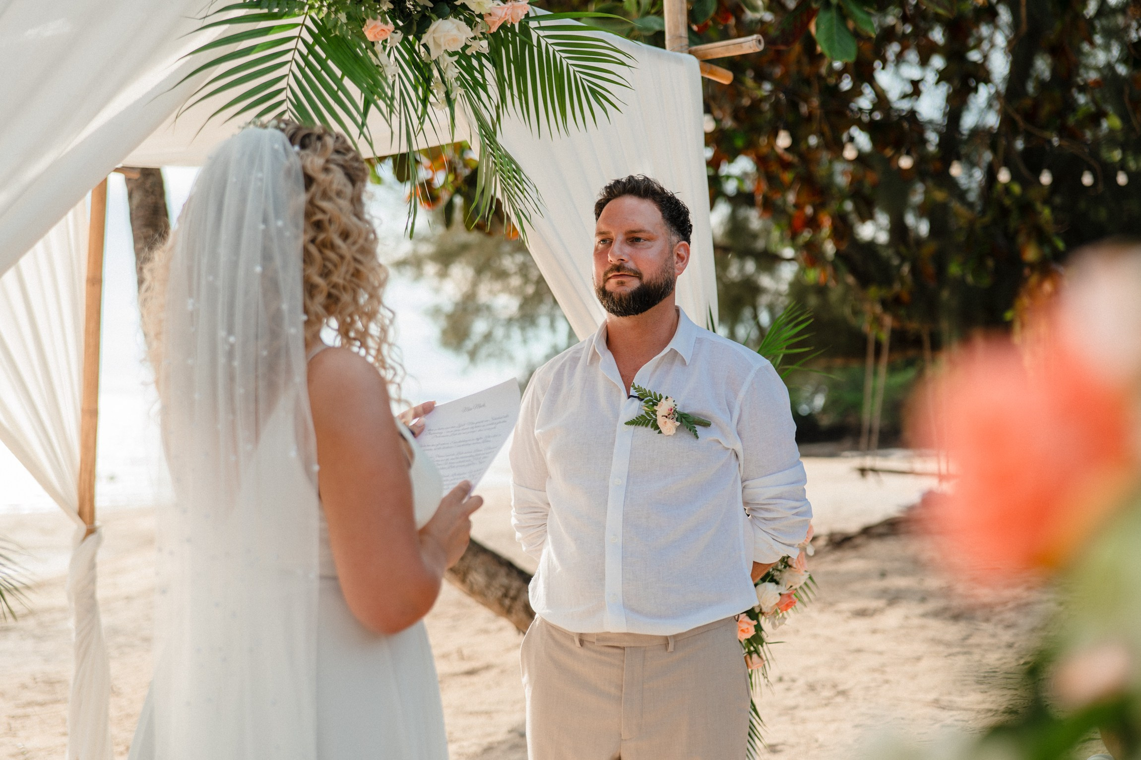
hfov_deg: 39.5
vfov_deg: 26.9
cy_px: 380
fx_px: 1589
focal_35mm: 50
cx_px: 570
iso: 100
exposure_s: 1/400
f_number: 2.2
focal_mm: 50
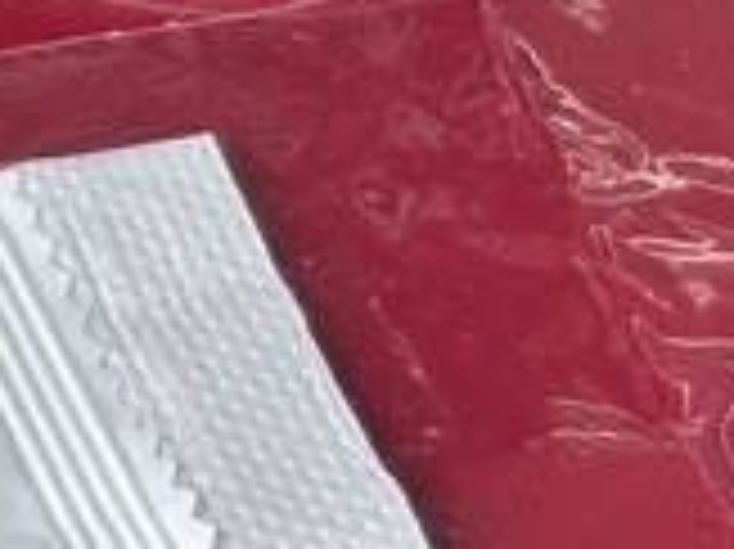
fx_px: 6929
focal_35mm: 327
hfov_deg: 5.9
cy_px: -243
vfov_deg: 4.5
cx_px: -896
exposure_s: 1/109
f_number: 1.6
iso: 25
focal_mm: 5.96
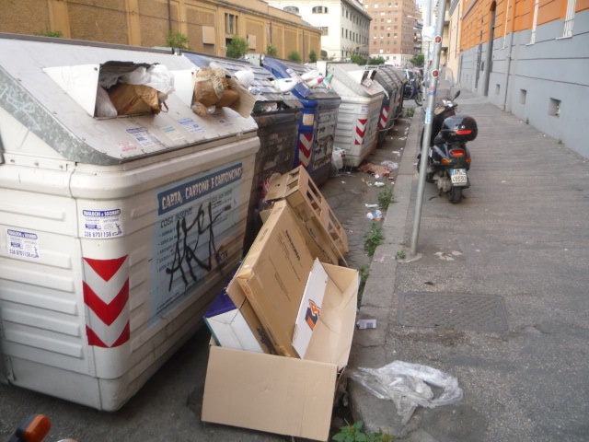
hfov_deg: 60.0
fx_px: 510
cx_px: 294
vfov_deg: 46.8
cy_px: 221
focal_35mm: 30
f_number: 3.5
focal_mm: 5.2
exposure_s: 1/100
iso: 100
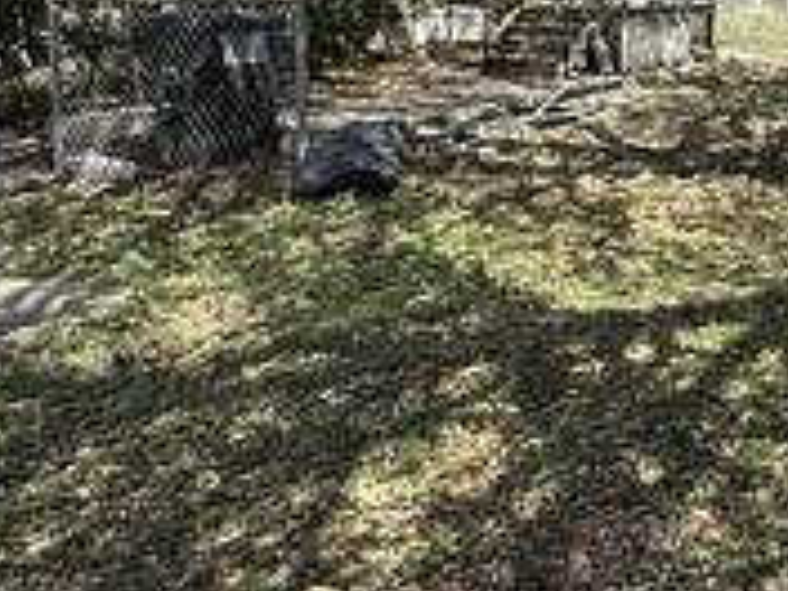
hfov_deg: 33.4
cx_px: 833
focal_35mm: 51
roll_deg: -1.0
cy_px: 58
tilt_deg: -3.2
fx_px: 1161
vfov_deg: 27.5
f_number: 2.2
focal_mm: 2.22
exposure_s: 1/901
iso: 64
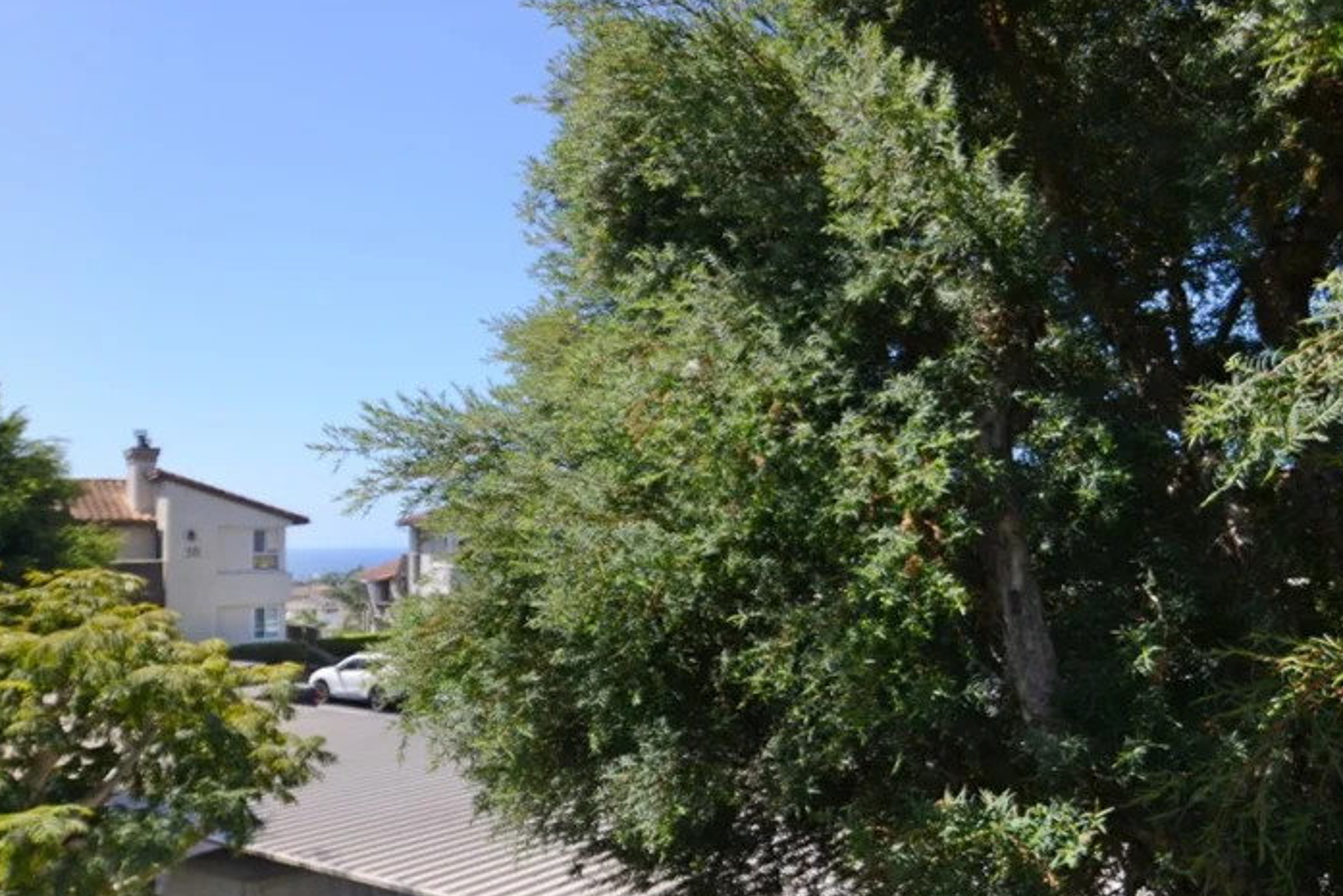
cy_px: 489
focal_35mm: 29
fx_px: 1082
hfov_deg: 63.5
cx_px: 729
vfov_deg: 44.9
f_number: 2.8
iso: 100
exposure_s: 1/1600
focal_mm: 16
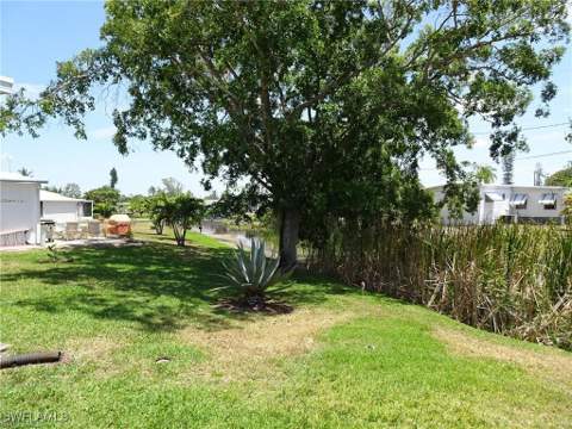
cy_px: 214
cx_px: 286
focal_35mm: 24
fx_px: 397
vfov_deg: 56.8
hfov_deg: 71.6
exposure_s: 1/500
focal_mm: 4.1
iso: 80
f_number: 3.5
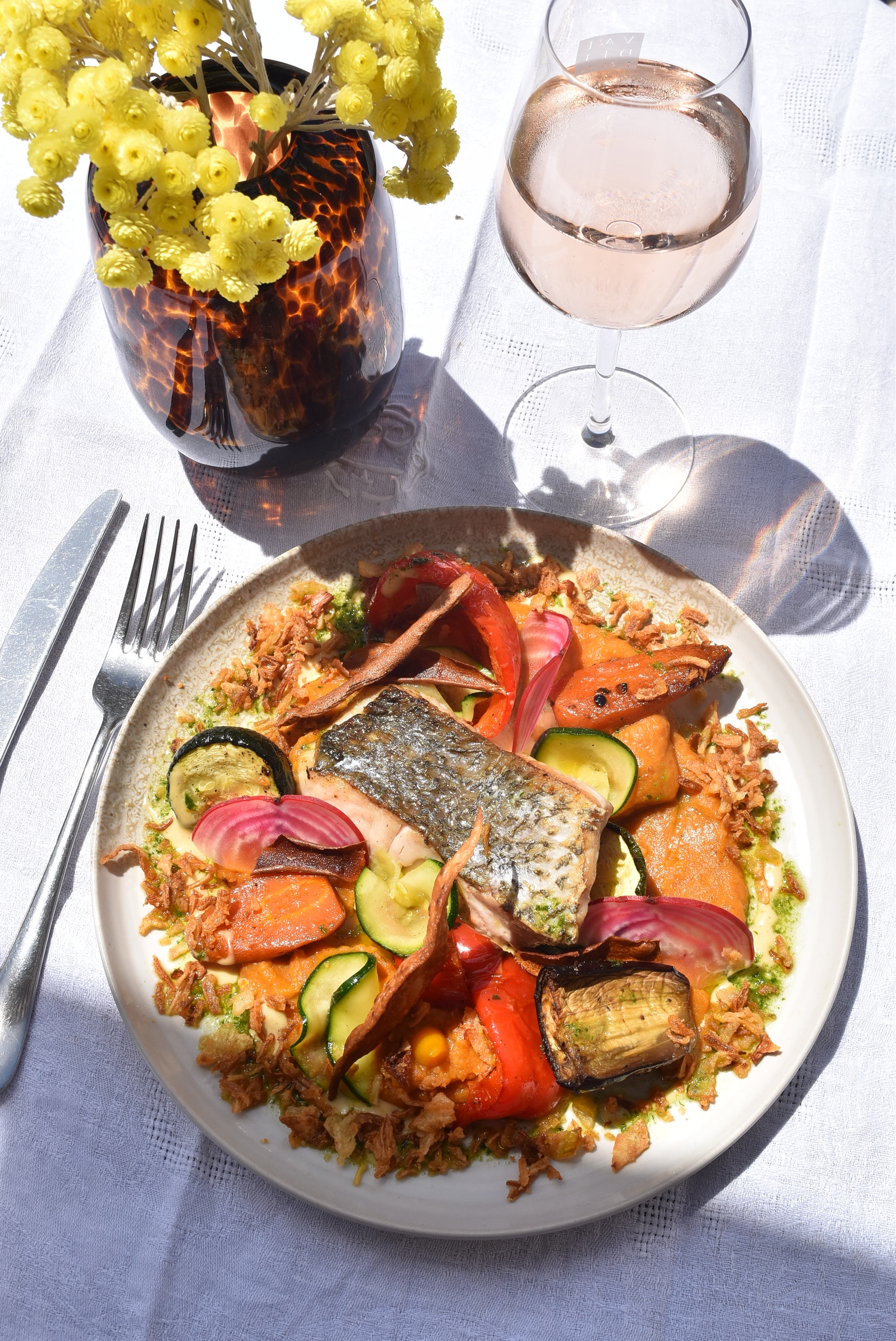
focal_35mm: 44
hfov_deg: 30.9
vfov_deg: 44.9
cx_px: 448
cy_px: 670
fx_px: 1621
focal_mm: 29
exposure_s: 1/500
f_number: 11
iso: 200
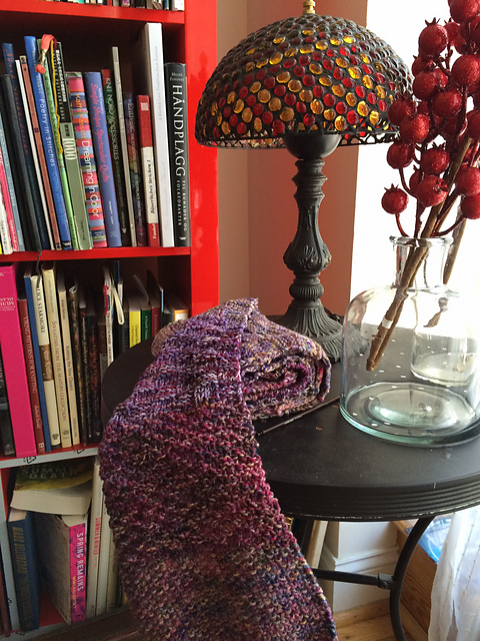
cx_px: 240
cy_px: 320
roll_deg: +0.8
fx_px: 536
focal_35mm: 29
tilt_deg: -17.3
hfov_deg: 48.2
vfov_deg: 61.7
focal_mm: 4.15
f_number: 2.2
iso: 125
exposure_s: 1/30
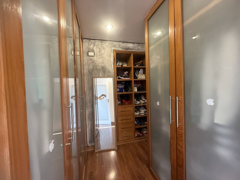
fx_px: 97
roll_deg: +1.9
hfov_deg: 102.1
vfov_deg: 85.7
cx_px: 120
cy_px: 90
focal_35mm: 14
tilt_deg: -1.0
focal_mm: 2.22
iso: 400
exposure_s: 1/60
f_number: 2.2
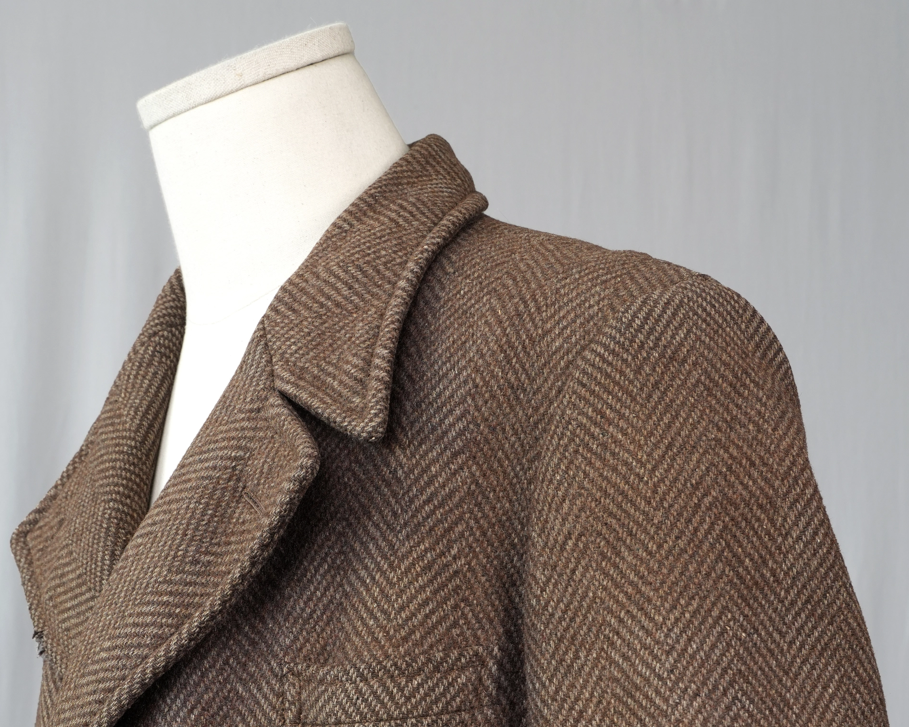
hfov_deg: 16.7
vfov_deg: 13.3
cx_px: 456
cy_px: 617
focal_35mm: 115
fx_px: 3094
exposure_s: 1/25
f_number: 8
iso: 250
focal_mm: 54
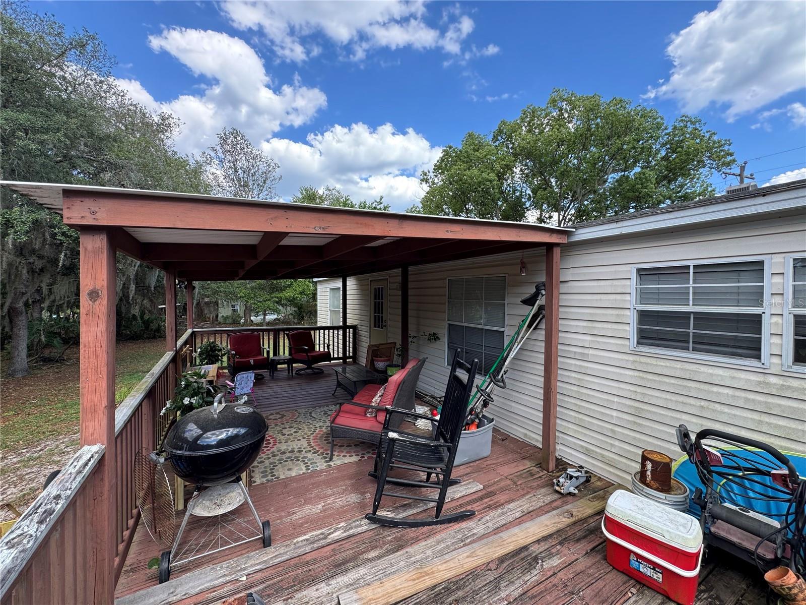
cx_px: 403
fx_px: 326
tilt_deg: -1.5
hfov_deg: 102.1
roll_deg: -1.4
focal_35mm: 14
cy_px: 302
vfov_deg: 85.7
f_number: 2.2
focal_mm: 2.22
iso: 40
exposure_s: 1/216
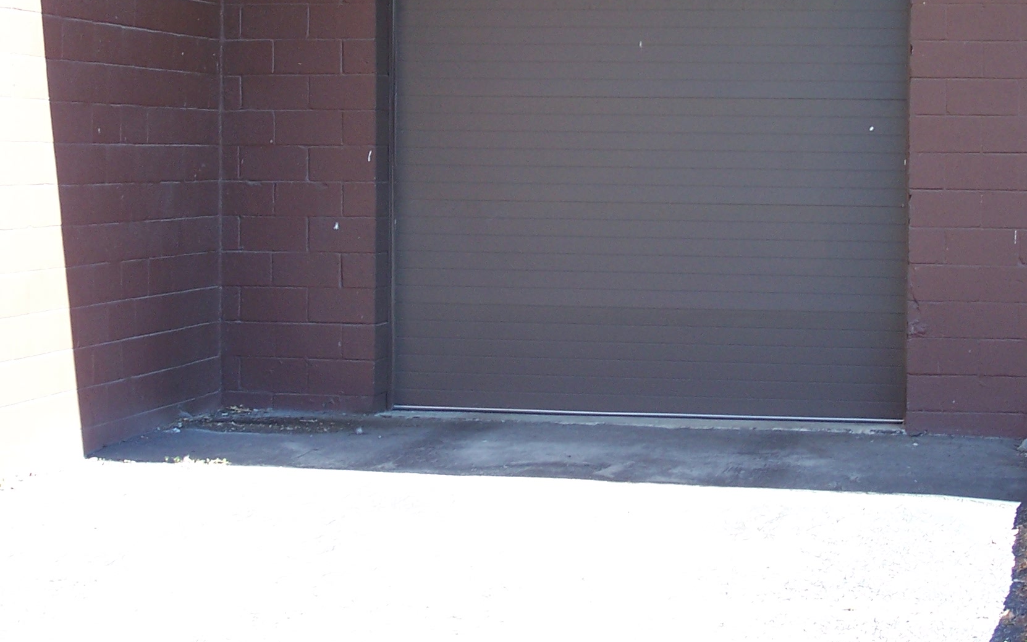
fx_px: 2575
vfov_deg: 14.2
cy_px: 204
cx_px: 657
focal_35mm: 92
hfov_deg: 22.5
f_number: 3.1
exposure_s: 1/90
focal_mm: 9.3
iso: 80
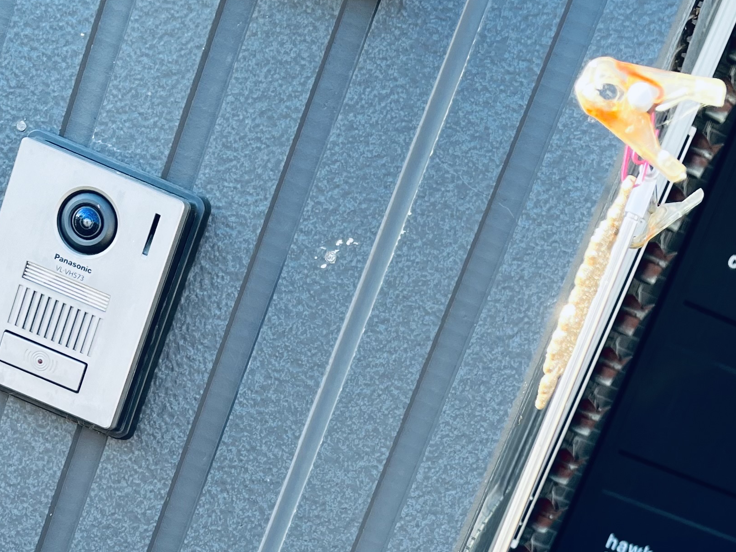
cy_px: 647
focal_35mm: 65
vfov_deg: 21.2
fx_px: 1382
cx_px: 376
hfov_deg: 29.8
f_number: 1.6
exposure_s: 1/122
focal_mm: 5.1
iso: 40
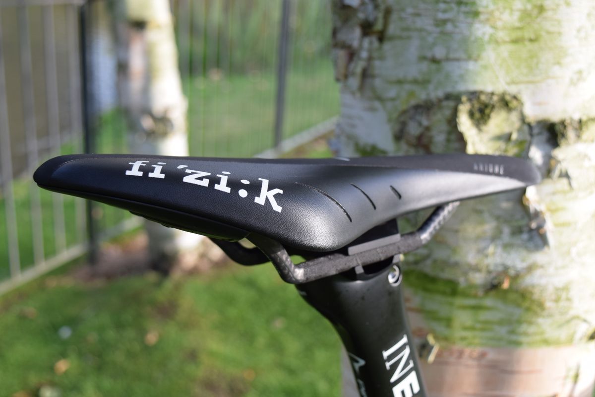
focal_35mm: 46
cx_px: 298
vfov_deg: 28.9
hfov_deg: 42.3
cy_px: 198
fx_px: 768
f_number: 6.3
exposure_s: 1/160
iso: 400
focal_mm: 31
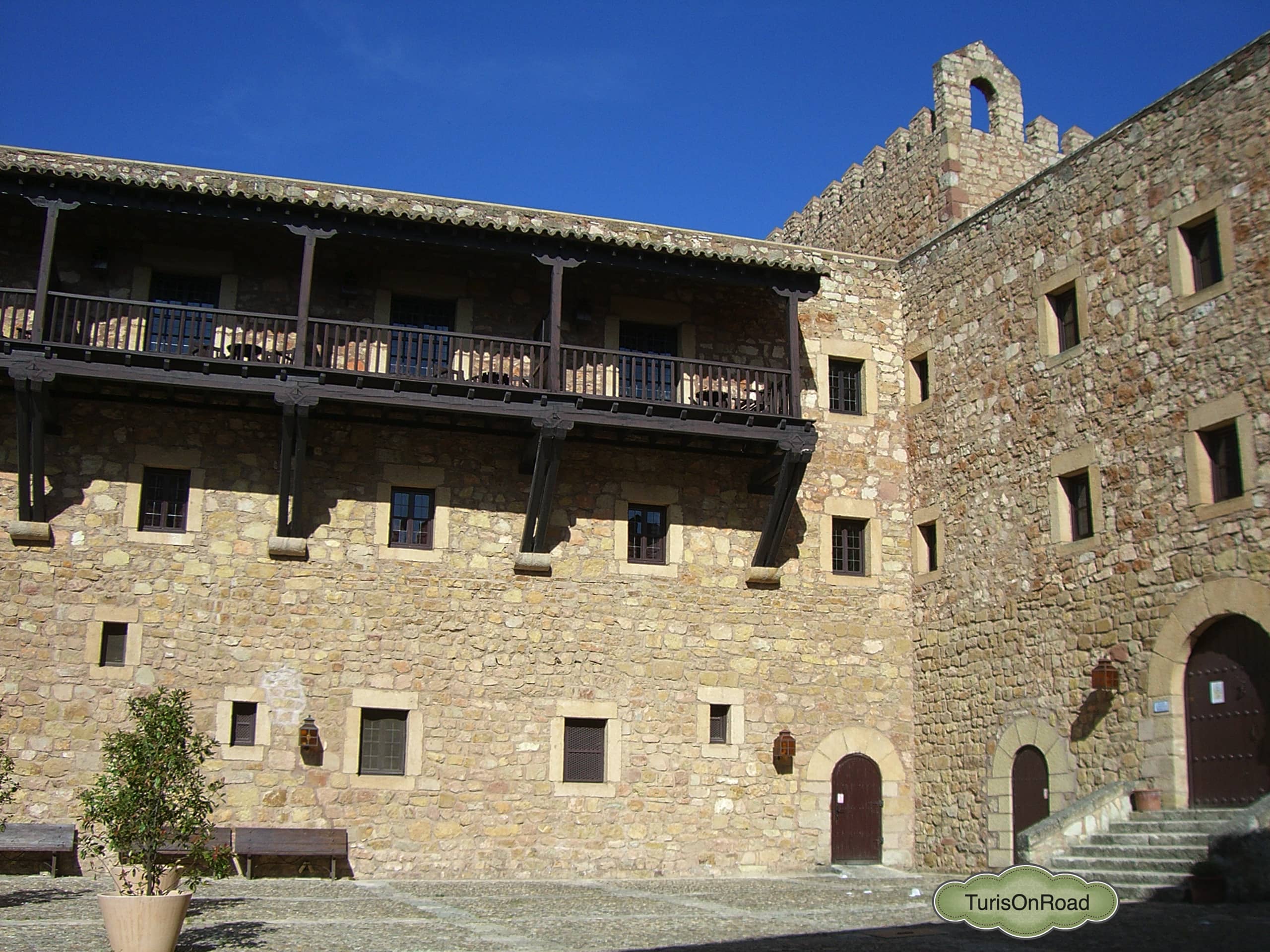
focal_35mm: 38
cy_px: 476
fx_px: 1394
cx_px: 635
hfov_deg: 49.0
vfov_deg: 37.7
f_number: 4.3
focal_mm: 6.2
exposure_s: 1/800
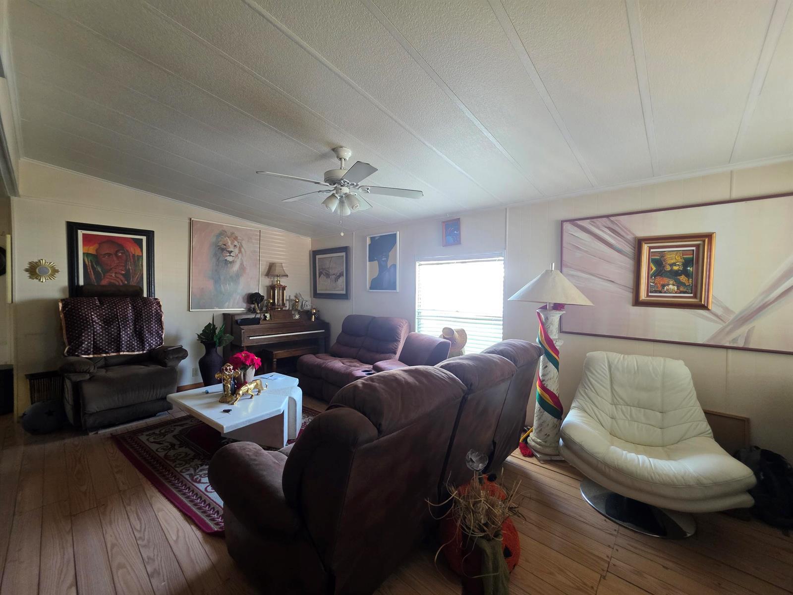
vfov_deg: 89.9
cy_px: 298
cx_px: 396
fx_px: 298
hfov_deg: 106.2
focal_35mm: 13
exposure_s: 1/60
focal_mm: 2.2
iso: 250
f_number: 1.9
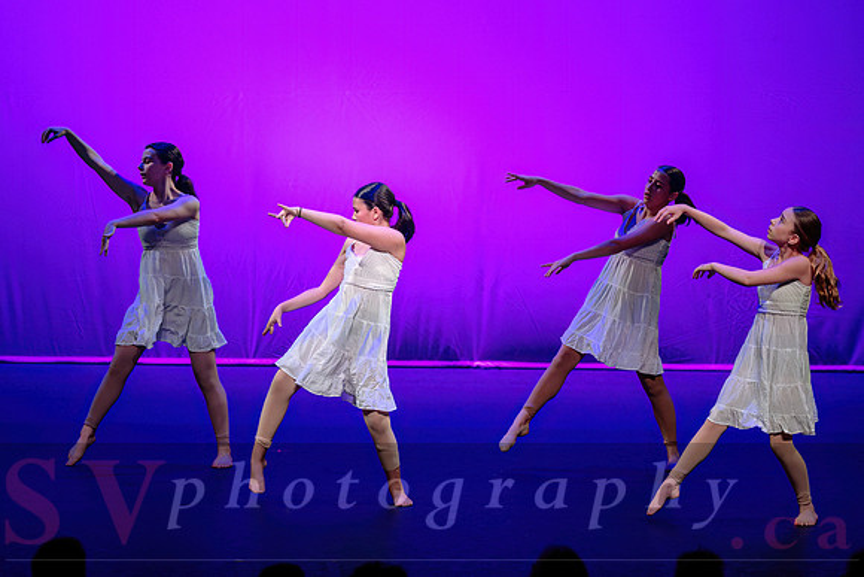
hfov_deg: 13.8
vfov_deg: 9.2
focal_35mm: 148
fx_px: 3563
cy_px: 248
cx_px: 493
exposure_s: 1/320
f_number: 2.8
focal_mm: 130
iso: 1600
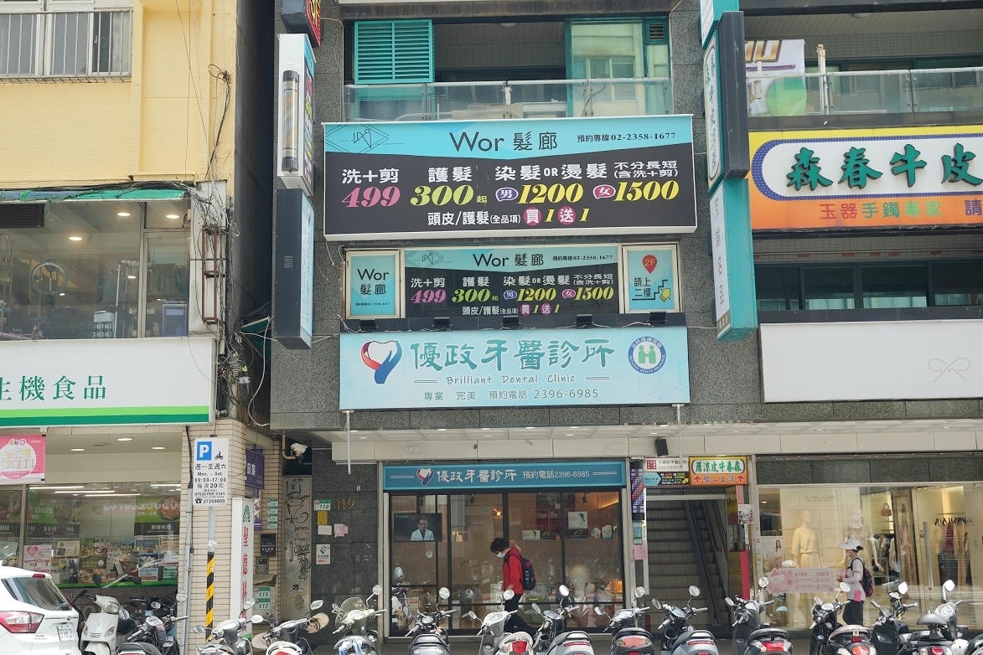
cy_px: 321
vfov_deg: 29.9
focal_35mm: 45
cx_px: 495
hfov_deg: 43.6
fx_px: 1229
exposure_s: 1/160
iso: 250
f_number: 4
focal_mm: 44
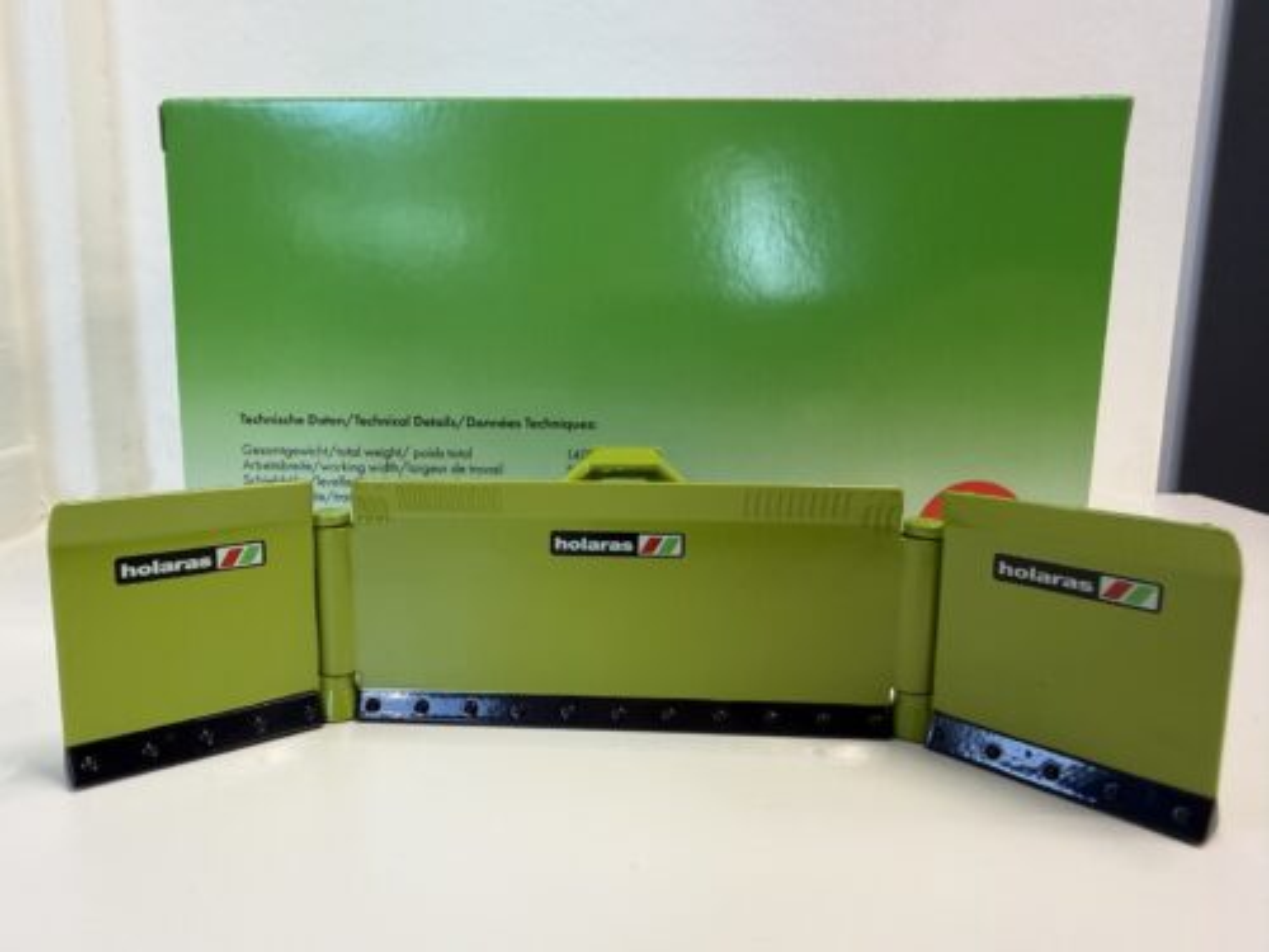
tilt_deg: -9.6
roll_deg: +0.3
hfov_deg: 71.6
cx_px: 634
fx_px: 880
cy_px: 476
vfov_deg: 56.8
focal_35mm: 24
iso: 250
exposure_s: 1/100
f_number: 2.2
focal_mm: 2.22
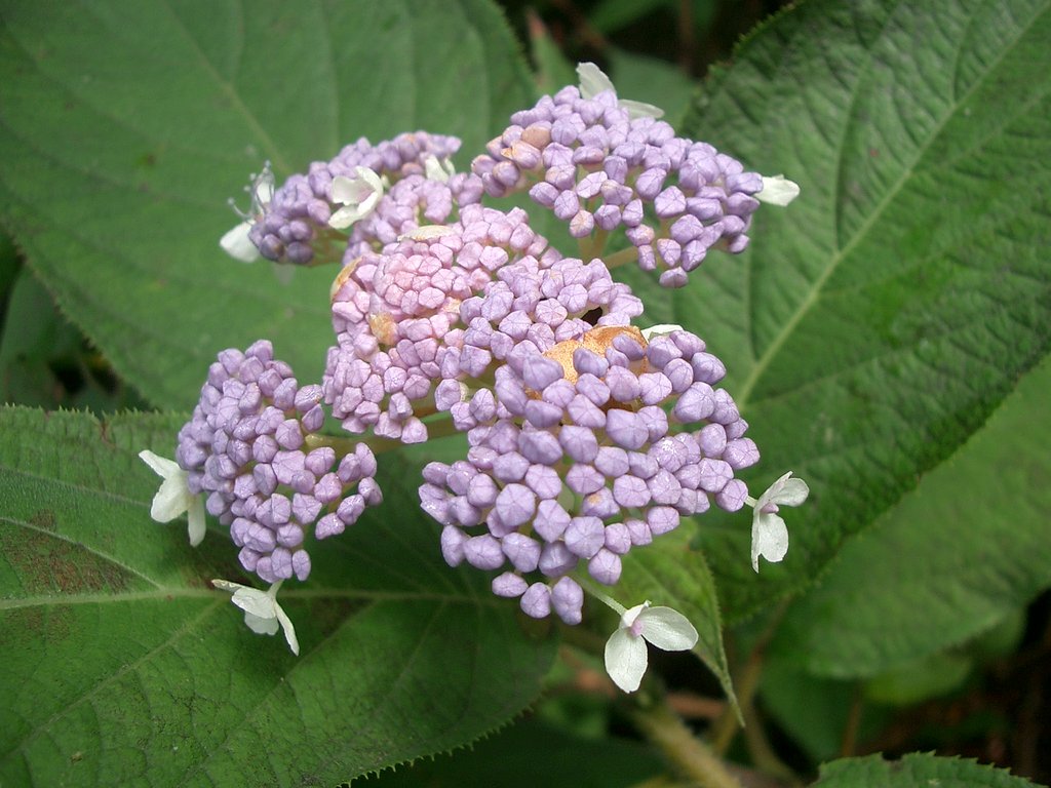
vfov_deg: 40.7
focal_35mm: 35
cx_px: 526
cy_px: 394
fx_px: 1063
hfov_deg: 52.6
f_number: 2.6
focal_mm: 5.8
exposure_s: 1/320
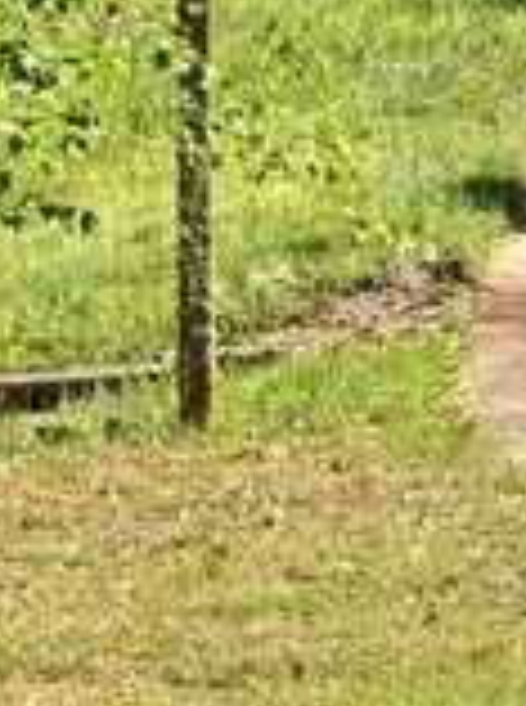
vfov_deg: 7.8
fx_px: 5188
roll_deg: -0.5
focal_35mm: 255
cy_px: 495
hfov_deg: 5.8
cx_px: 674
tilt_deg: -10.4
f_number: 2
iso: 20
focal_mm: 6
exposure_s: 1/761
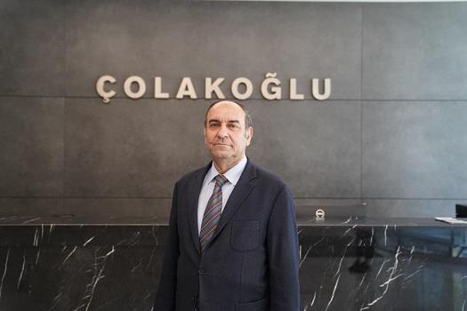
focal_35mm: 38
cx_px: 234
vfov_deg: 35.1
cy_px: 156
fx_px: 493
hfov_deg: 50.7
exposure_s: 1/640
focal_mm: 38
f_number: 2.8
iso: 4000
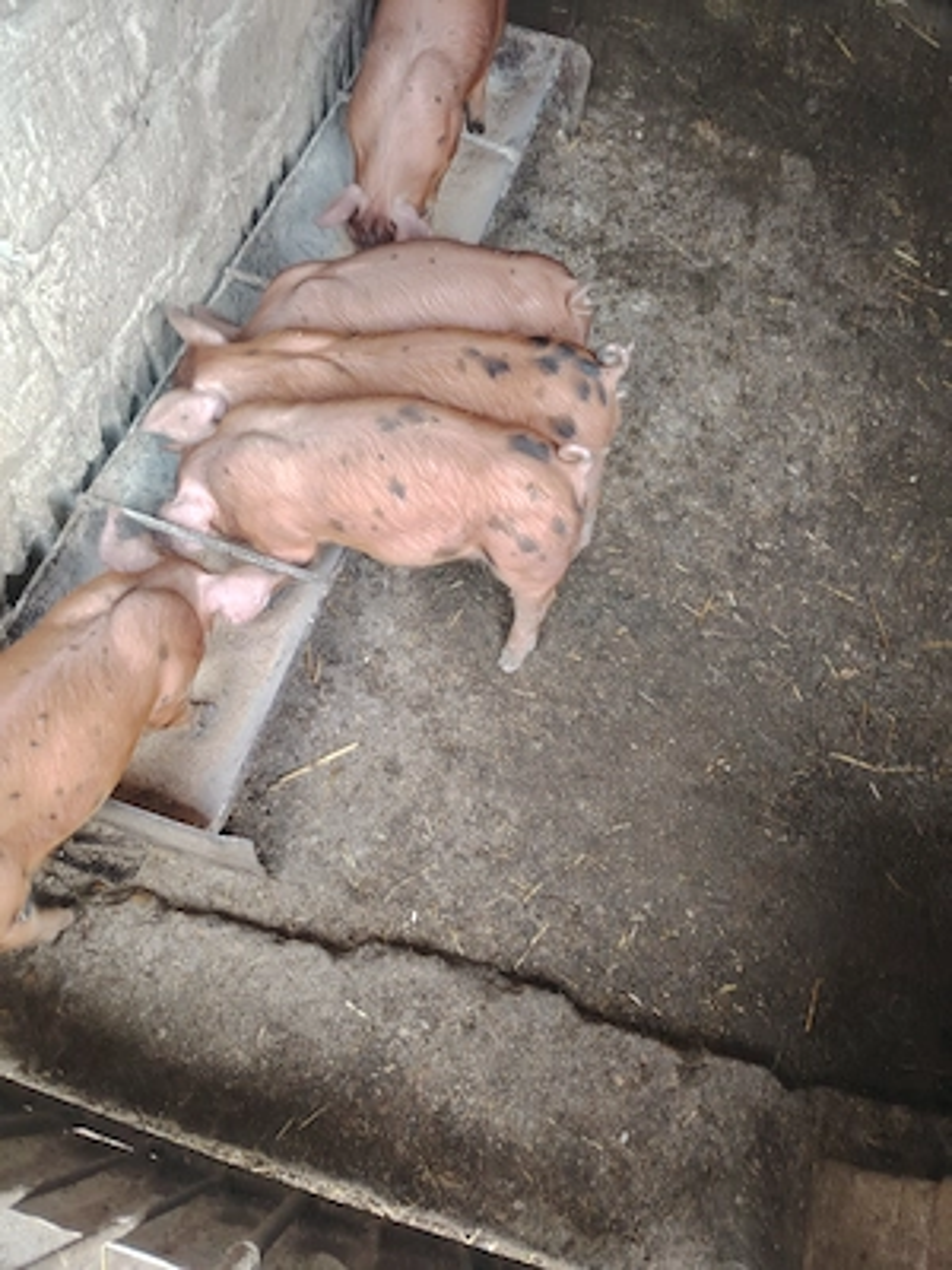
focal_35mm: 24
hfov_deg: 56.8
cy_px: 635
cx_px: 476
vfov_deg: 71.6
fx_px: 880
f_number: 1.75
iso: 609
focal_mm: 5.25
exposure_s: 1/50
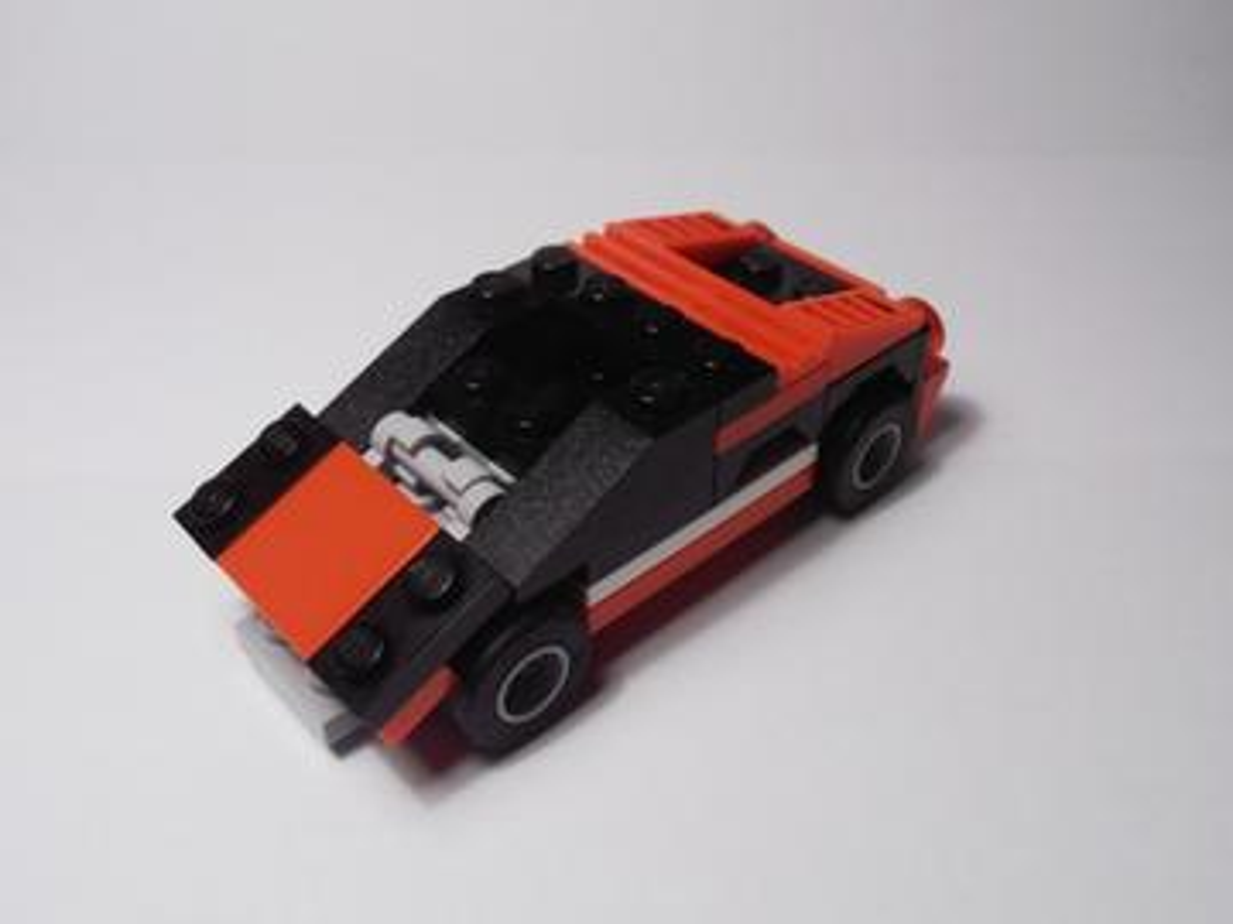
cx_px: 616
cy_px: 462
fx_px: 1318
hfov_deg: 50.1
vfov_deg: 38.7
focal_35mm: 37
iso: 80
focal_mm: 6.61
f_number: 3.9
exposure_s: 1/80
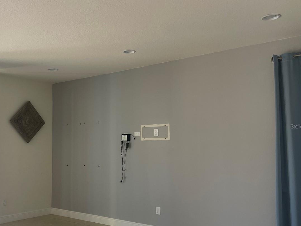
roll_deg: +0.9
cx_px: 94
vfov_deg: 38.6
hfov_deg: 49.0
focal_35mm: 37
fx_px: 322
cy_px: 126
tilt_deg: +3.4
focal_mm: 5.1
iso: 100
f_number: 1.6
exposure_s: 1/121
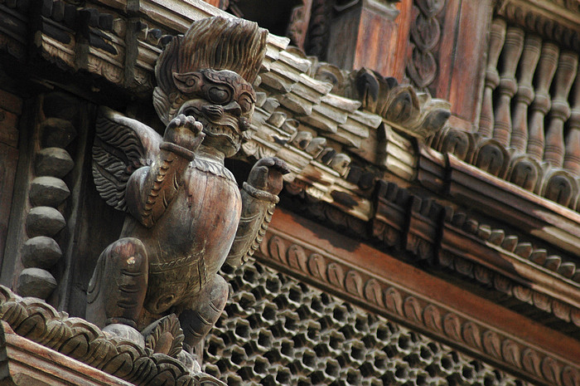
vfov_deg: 3.8
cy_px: 193
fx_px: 5793
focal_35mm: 360
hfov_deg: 5.7
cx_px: 290
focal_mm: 240
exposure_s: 1/320
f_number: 5.3
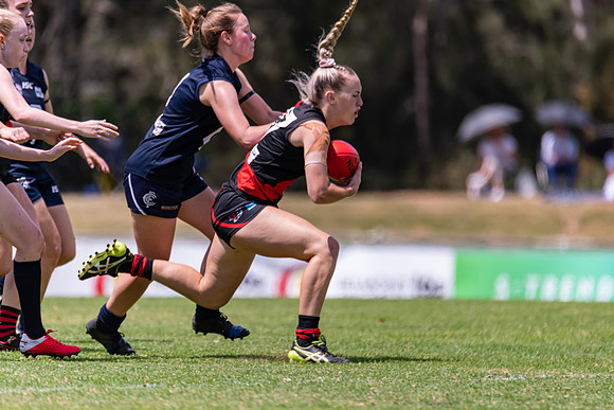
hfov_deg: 3.4
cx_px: 307
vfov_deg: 2.3
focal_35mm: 600
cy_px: 205
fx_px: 10235
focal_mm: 600
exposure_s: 1/2500
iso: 800
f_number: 6.3
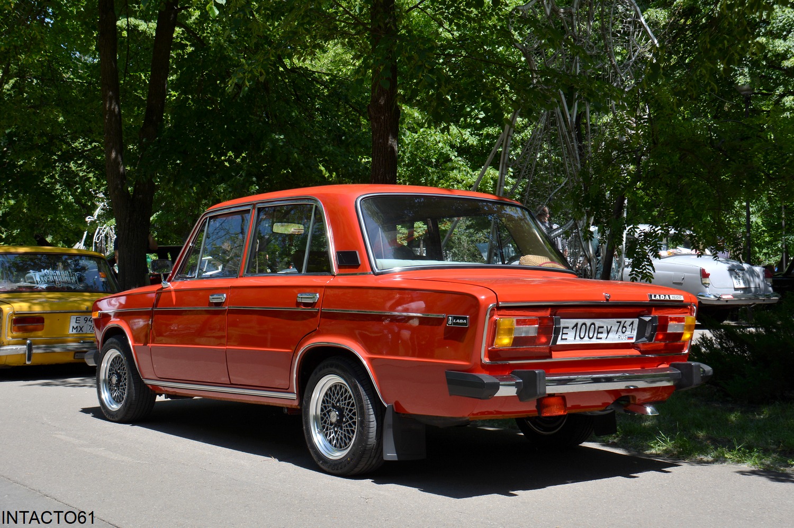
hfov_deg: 41.1
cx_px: 397
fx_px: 1058
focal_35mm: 48
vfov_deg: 28.0
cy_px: 264
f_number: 8
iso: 100
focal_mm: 32
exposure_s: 1/250
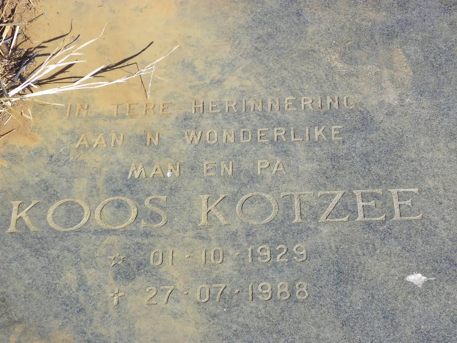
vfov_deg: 16.4
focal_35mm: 90
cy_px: 172
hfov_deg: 21.8
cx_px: 228
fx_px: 1188
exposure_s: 1/200
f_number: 4
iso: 64
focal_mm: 16
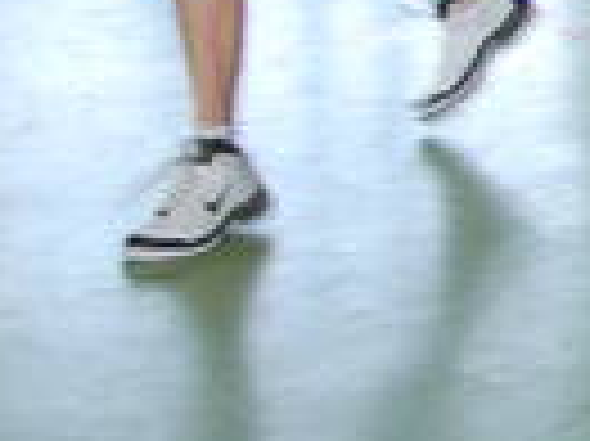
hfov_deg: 8.9
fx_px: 3365
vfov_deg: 7.4
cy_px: -144
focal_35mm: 198
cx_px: 1509
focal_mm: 25
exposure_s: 1/80
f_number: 4.5
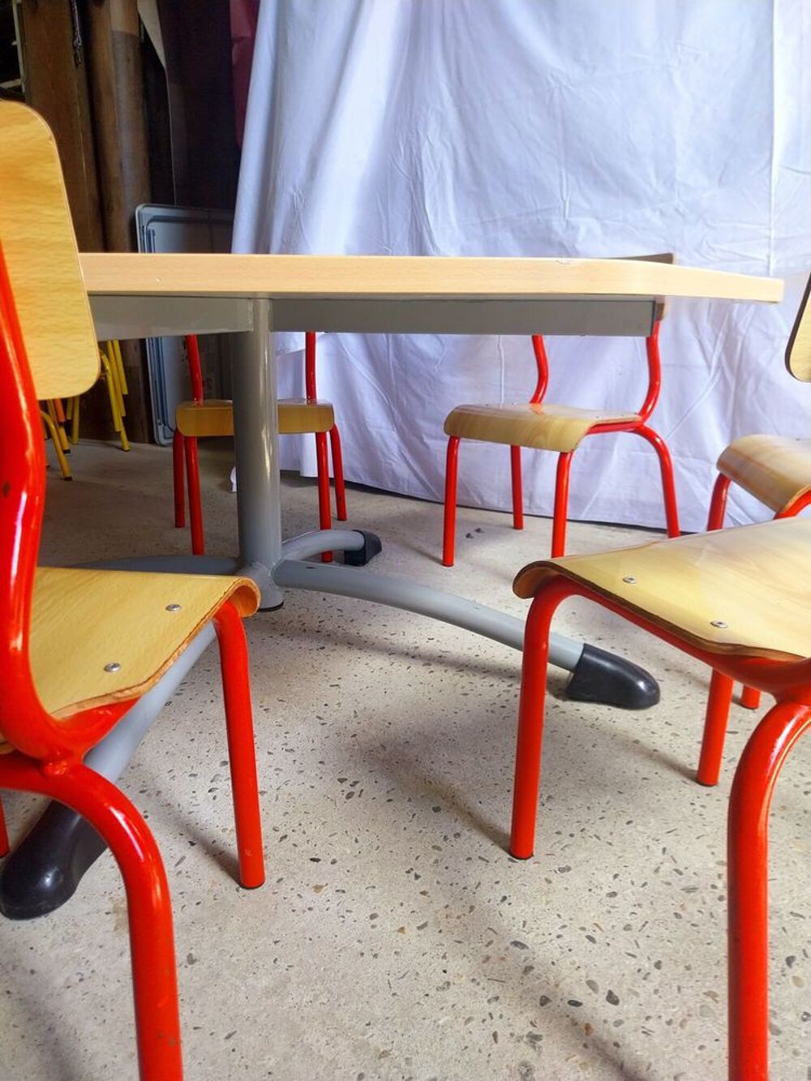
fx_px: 812
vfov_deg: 67.3
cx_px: 406
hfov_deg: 53.1
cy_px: 540
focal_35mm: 26
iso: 32
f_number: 1.8
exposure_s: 1/50
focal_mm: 4
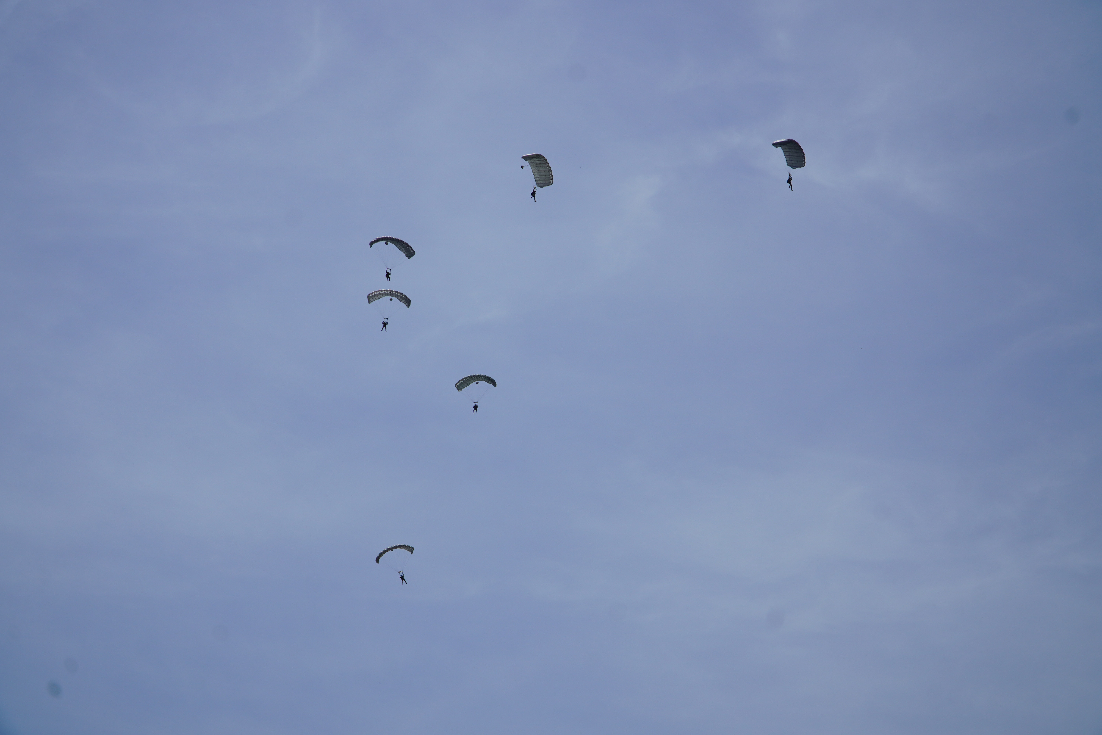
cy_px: 368
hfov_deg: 31.2
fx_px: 1974
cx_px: 551
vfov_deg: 21.1
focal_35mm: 64
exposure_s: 1/500
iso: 100
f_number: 10
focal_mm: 43
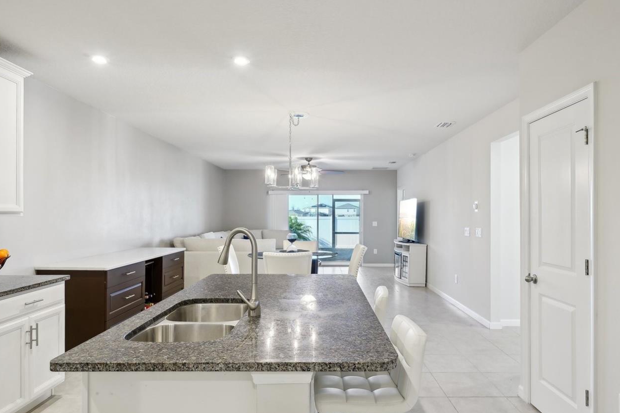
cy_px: 208
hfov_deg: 76.1
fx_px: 396
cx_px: 326
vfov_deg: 55.1
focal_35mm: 23
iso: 400
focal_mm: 18
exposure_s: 1/13
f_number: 8
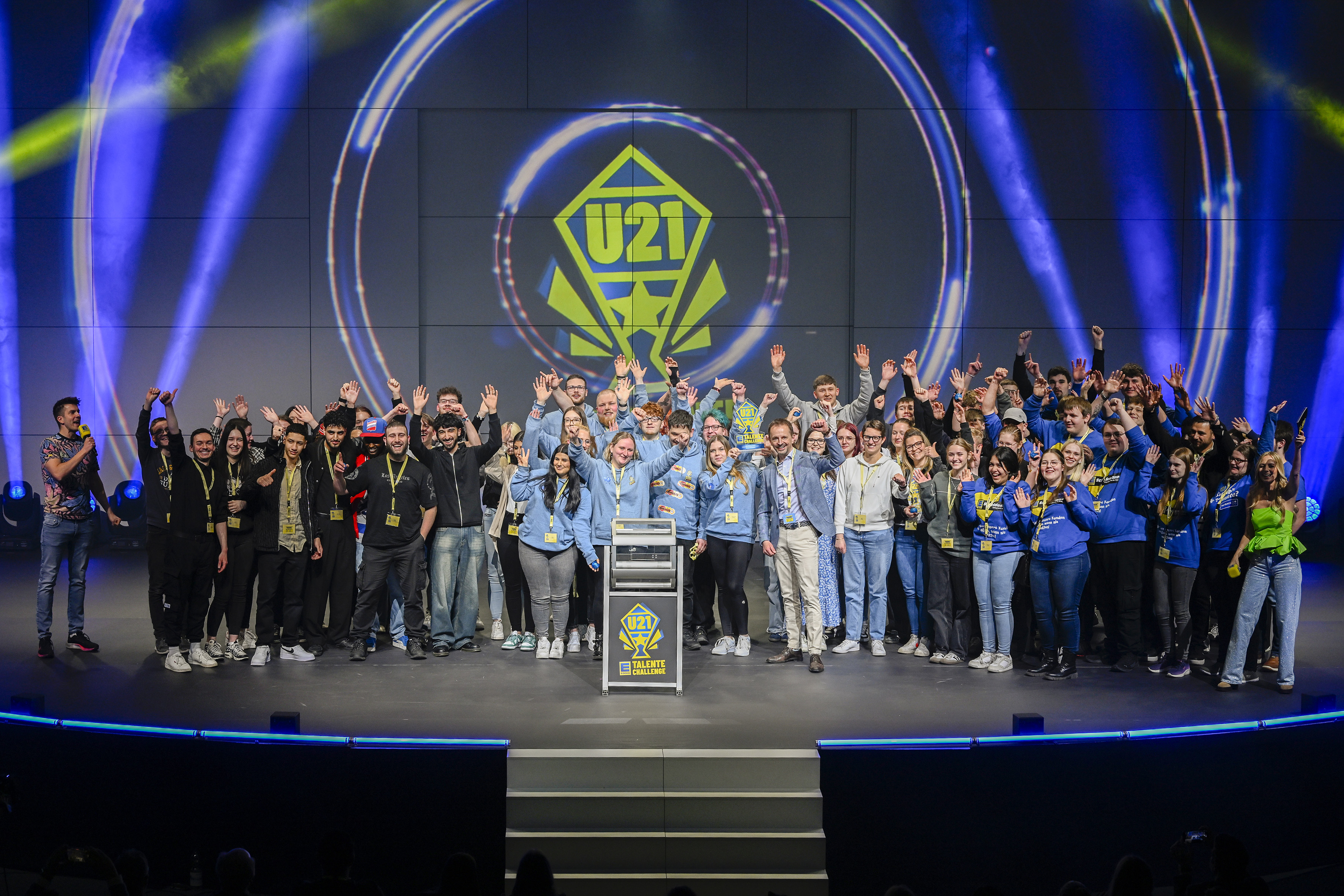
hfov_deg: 27.3
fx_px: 2762
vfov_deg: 18.4
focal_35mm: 74
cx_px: 672
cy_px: 448
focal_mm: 74
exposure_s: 1/160
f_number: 5
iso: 400
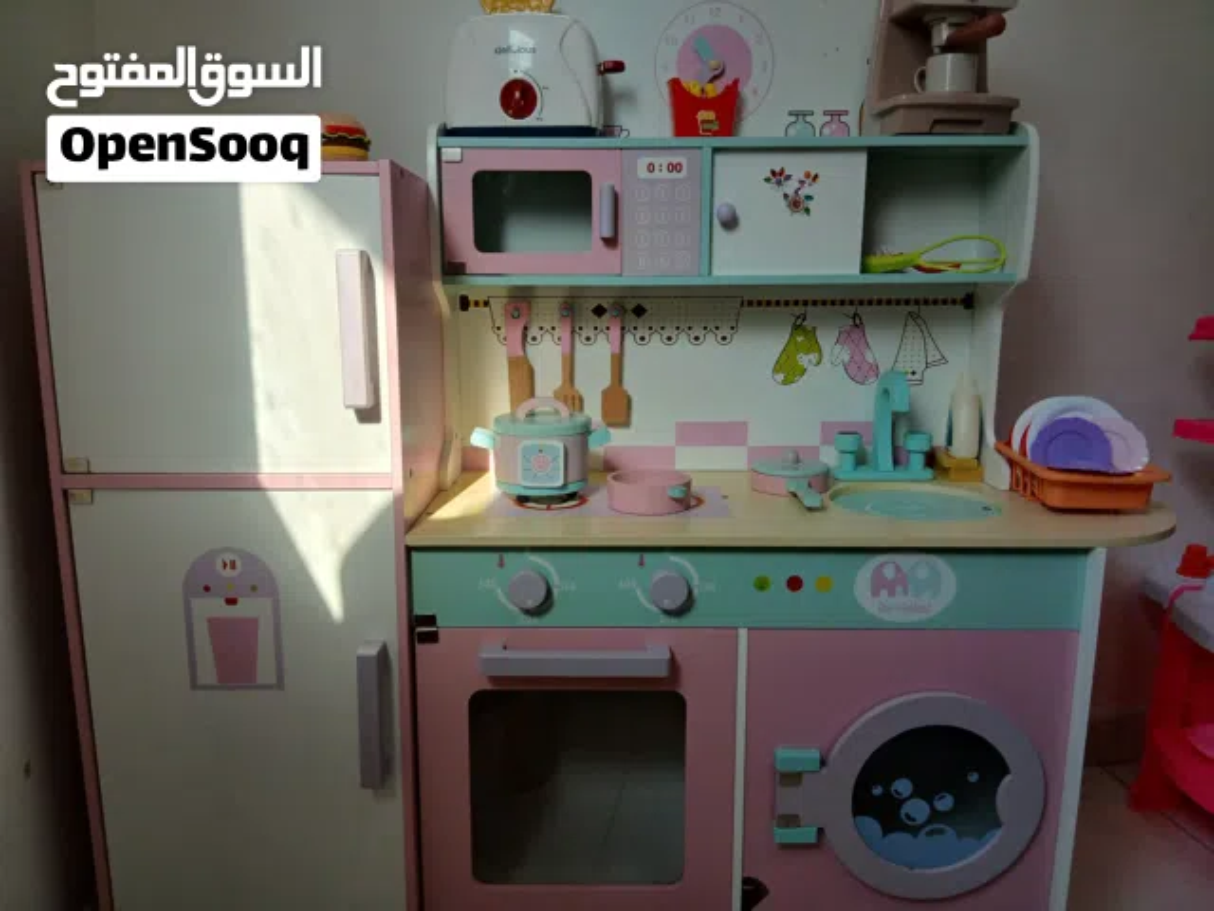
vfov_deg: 53.1
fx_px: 912
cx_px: 607
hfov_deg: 67.3
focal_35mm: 26
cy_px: 456
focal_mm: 3.98
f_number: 1.8
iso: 64
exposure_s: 1/50
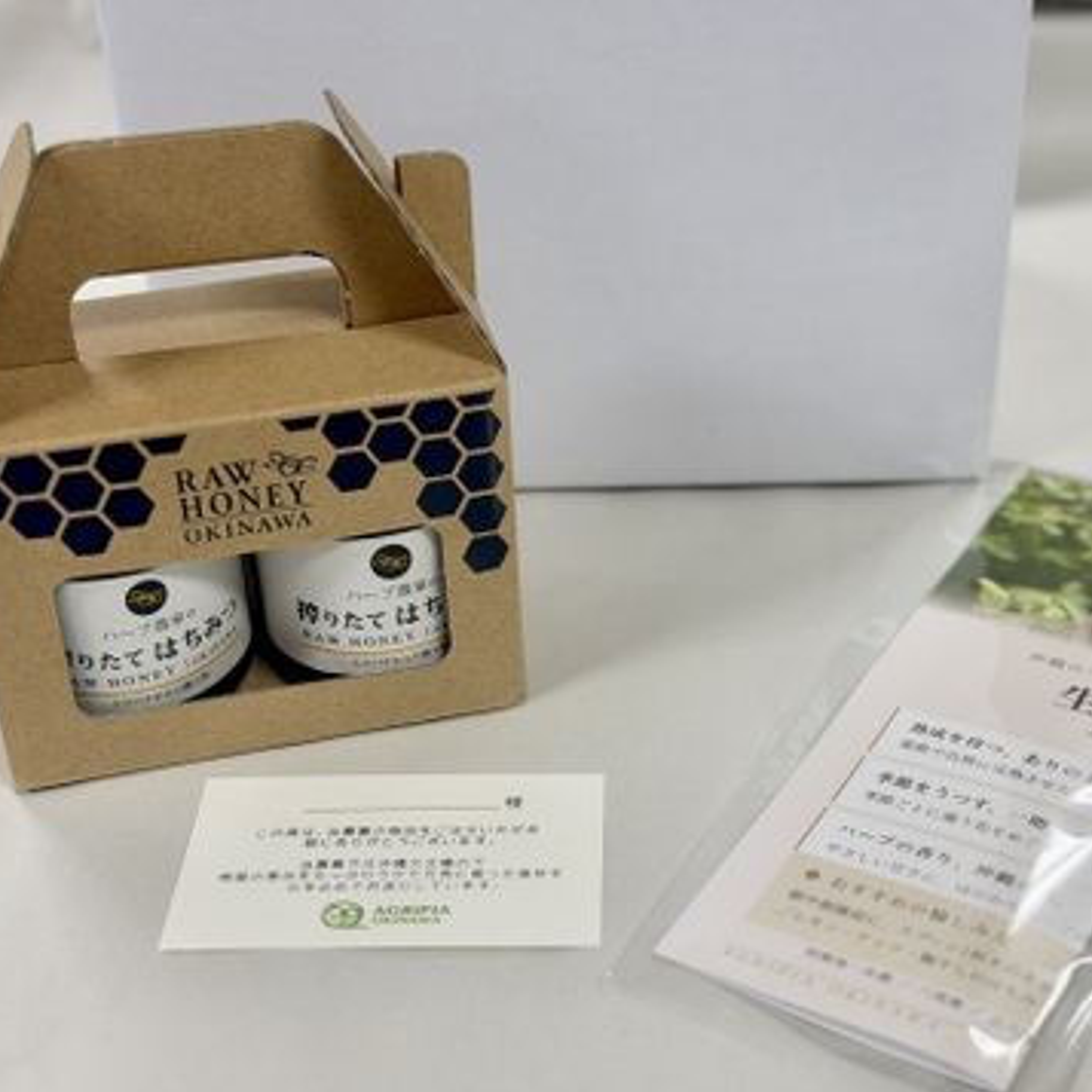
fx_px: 2034
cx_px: 554
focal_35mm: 57
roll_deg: +3.9
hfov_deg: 30.0
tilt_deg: -35.0
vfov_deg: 30.0
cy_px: 548
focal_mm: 6.76
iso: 64
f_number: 1.78
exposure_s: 1/60
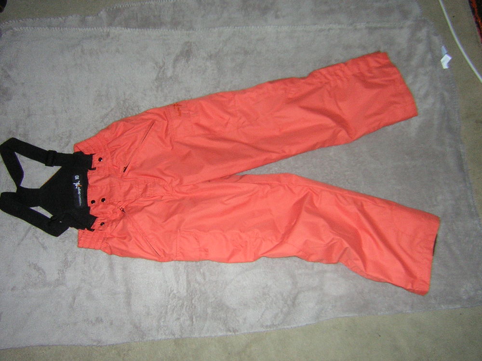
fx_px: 501
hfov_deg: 51.4
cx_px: 241
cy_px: 180
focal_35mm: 36
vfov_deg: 39.7
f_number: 5.2
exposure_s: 1/60.1
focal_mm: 4.7
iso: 135
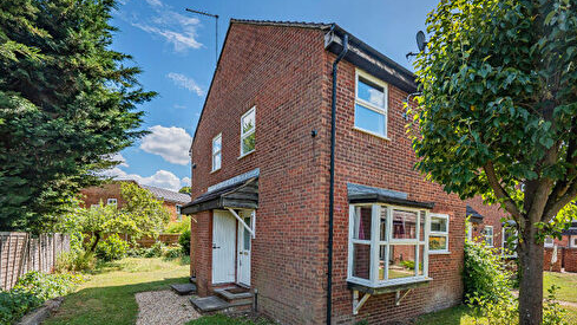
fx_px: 275
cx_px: 328
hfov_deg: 92.1
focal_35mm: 18
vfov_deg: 57.9
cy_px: 243
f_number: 9
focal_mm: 12
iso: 320
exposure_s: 1/500
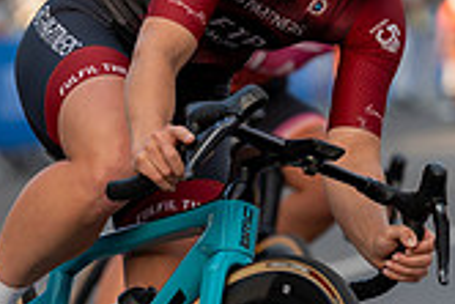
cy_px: -108
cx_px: 33
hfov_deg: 4.2
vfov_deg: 2.8
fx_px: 6135
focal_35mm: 485
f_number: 3.5
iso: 400
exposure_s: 1/800
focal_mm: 135
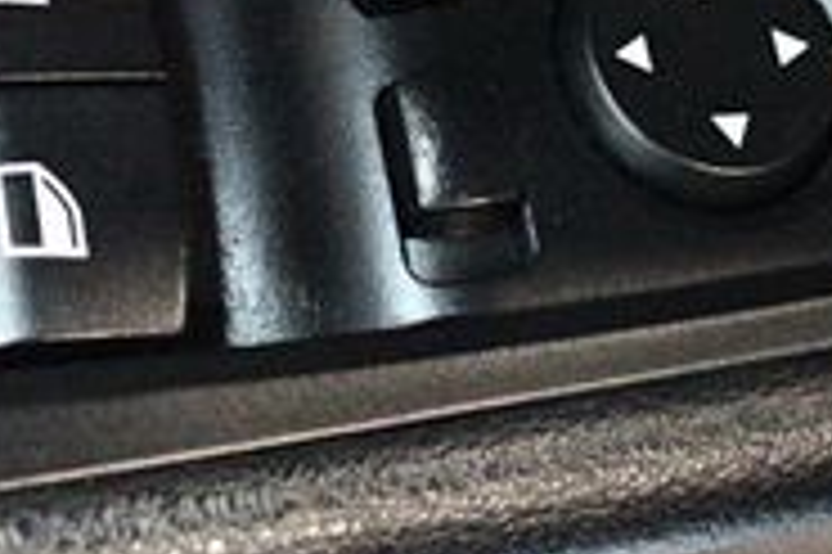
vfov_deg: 12.0
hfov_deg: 17.8
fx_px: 2632
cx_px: 180
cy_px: 180
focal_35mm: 114
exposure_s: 1/60
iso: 11400
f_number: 3.8
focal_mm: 22
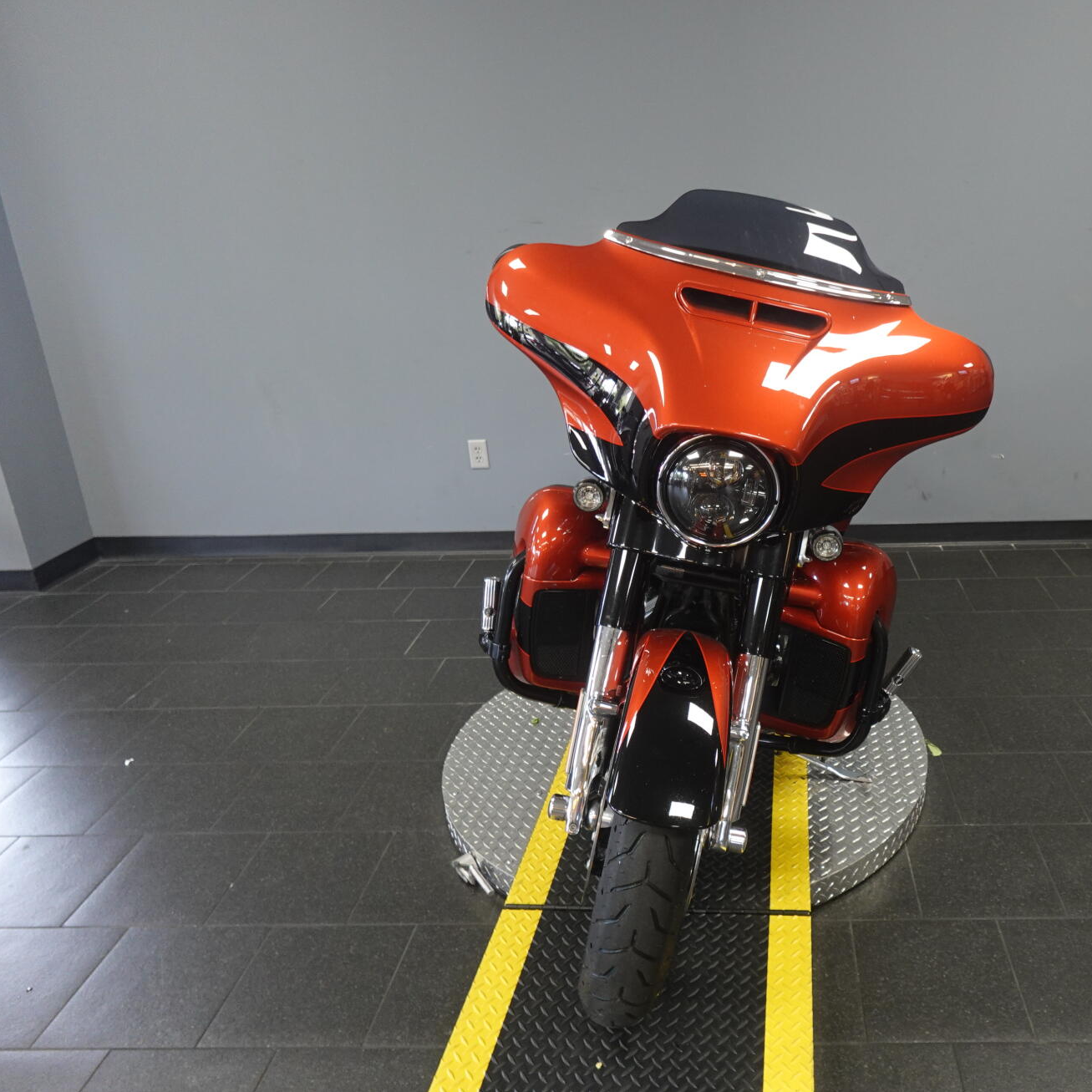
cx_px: 737
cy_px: 536
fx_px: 928
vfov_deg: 60.9
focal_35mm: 26
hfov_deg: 59.4
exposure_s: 1/80
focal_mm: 7.6
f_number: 2
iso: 500
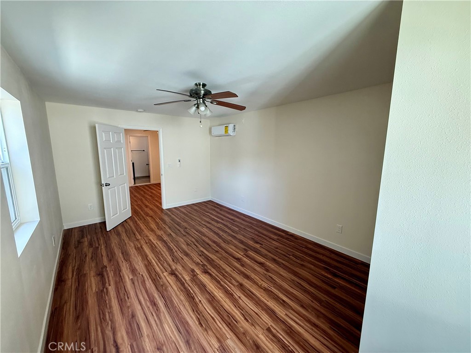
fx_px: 190
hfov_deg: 102.1
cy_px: 176
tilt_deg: -10.8
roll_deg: -0.5
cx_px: 236
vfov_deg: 85.7
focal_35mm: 14
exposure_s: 1/120
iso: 250
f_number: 2.2
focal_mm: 2.22
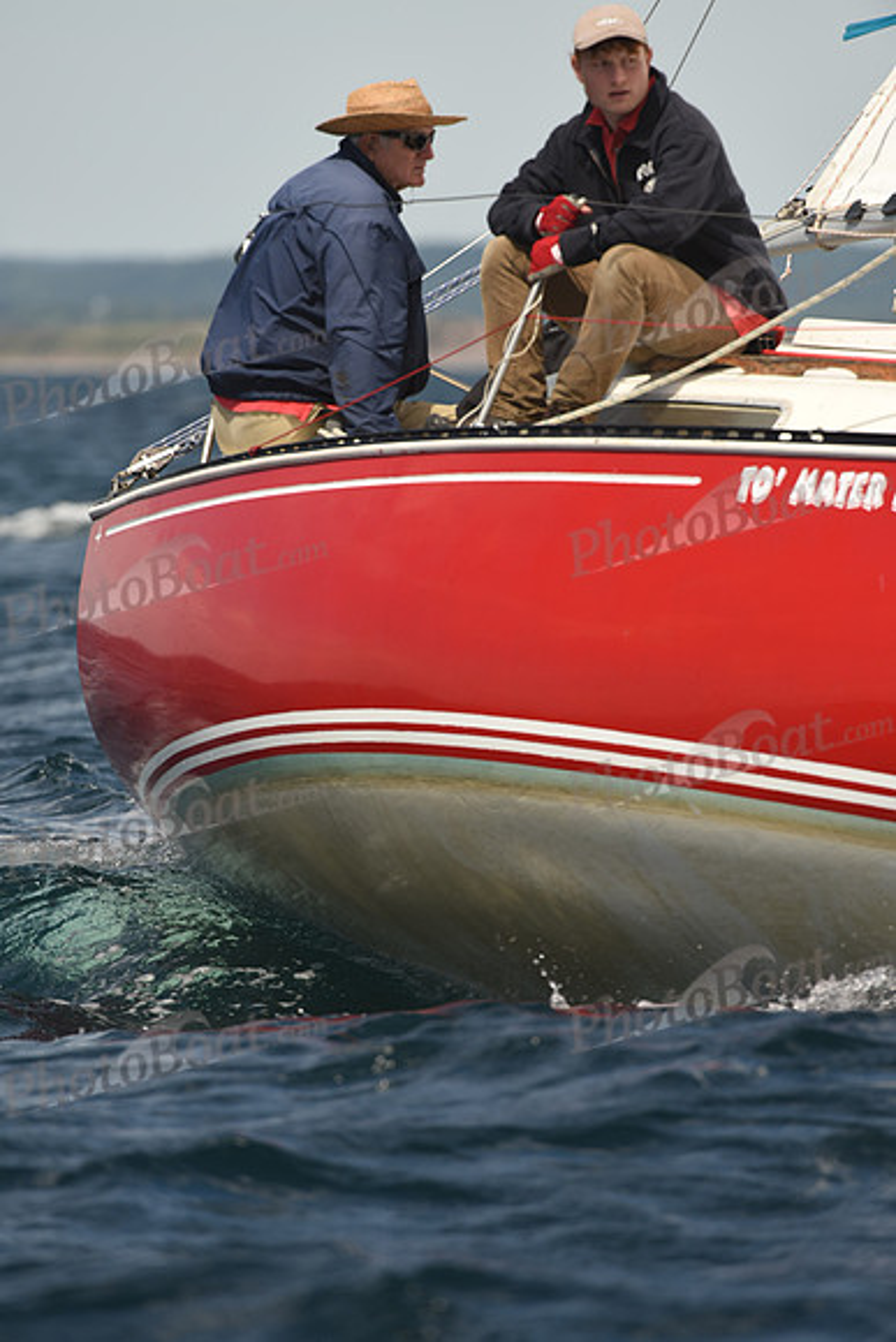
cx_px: 448
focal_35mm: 400
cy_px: 671
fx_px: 14923
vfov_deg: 5.2
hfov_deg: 3.4
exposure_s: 1/1000
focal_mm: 400
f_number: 5.6
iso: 250
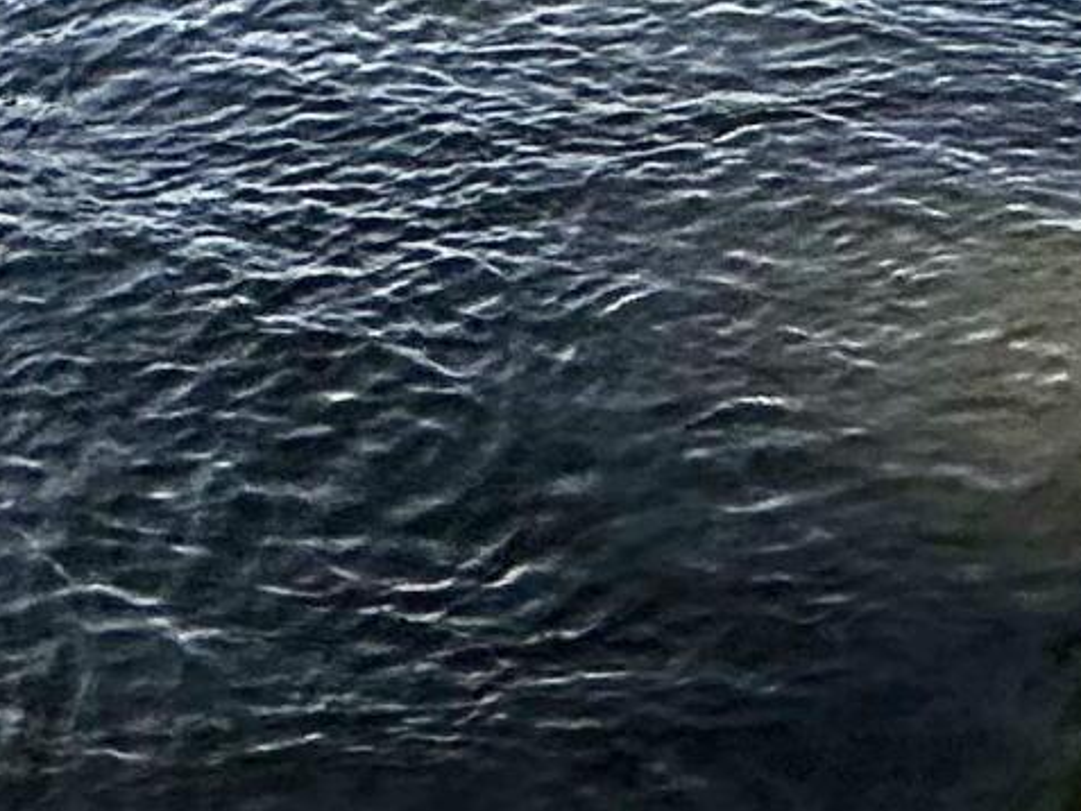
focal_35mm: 88
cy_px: -1153
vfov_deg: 12.8
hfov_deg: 22.2
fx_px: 2749
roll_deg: +1.2
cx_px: 453
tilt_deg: -0.7
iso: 40
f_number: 2.2
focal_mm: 2.22
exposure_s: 1/796
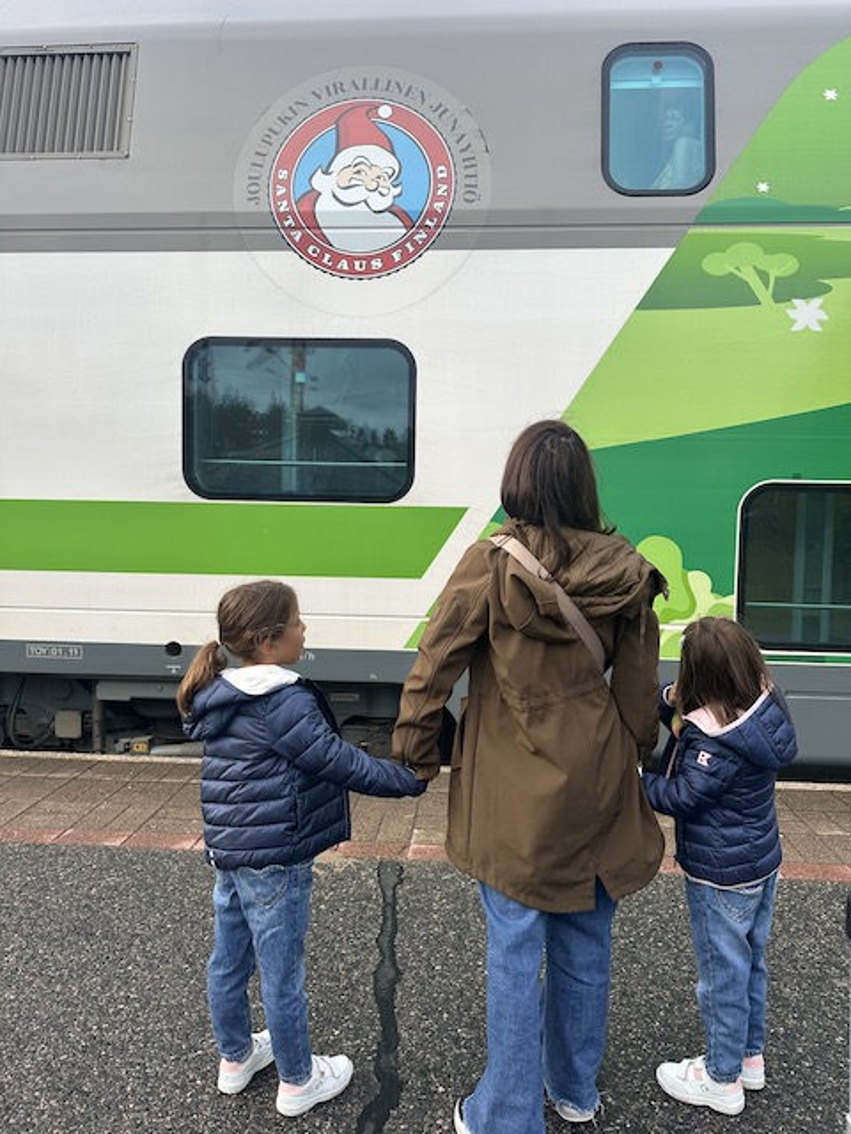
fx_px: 787
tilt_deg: -2.6
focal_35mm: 24
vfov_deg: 71.6
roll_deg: -1.0
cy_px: 567
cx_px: 426
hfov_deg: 56.8
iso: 80
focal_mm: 6.86
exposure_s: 1/597
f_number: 1.78
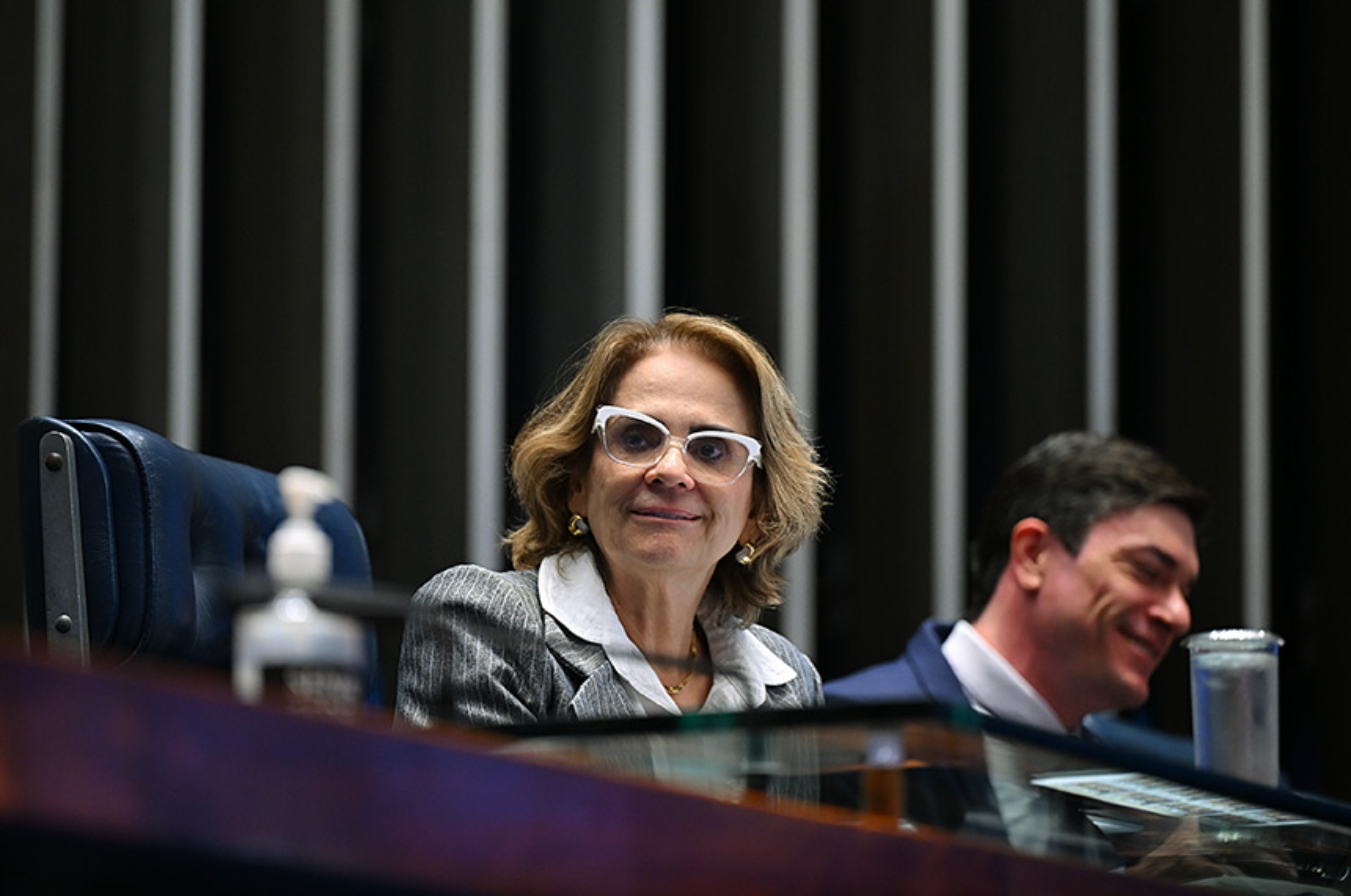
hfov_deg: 10.3
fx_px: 7492
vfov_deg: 6.8
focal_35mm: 200
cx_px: 676
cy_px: 448
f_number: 2.8
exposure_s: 1/160
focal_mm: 200
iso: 1250
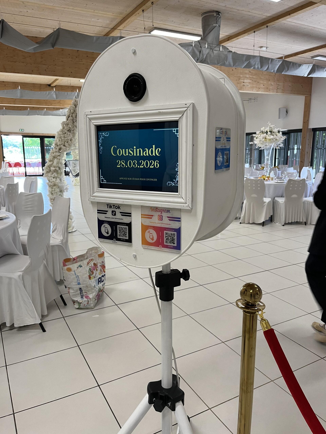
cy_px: 217
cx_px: 163
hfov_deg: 53.1
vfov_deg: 67.3
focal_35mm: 26
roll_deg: -0.4
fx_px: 326
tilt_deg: -11.2
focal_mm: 5.1
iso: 80
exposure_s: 1/50
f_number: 1.6
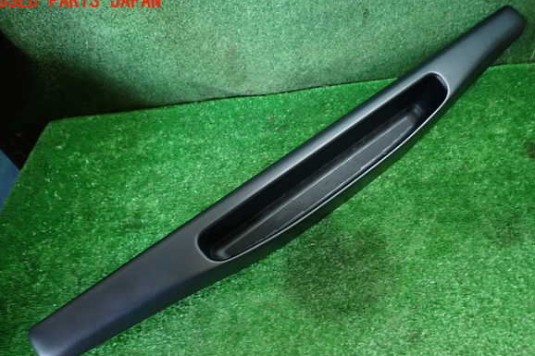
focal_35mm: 27
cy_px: 198
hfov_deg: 67.4
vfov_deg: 47.8
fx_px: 401
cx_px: 270
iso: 250
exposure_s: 1/30
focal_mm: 4.5
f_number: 2
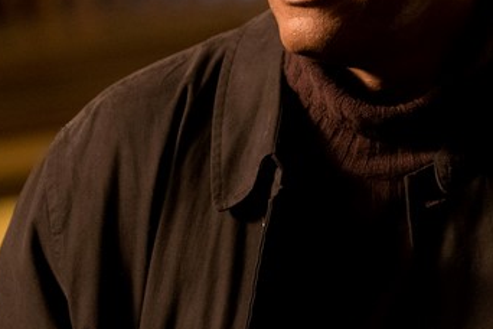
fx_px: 4450
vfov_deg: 4.2
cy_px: 6
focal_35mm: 325
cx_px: 208
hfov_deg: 6.3
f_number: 2.8
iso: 3200
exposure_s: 1/100
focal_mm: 106
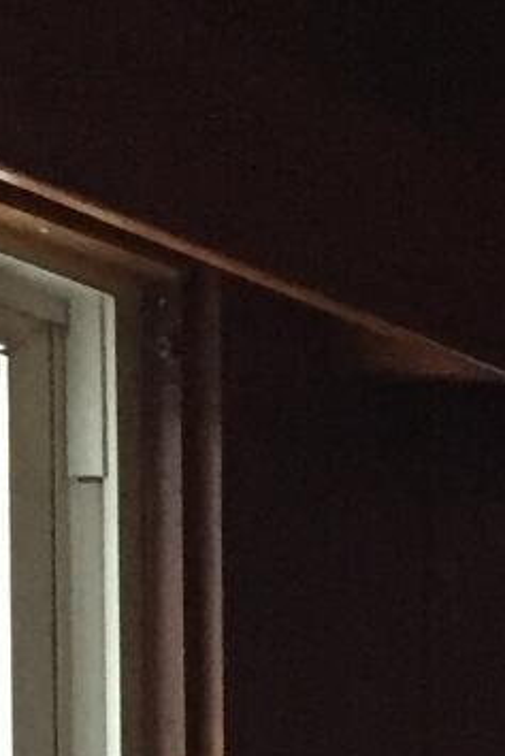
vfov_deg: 10.3
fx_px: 3573
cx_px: 1428
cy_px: 1853
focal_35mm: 170
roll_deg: -3.4
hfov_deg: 7.3
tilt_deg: -5.9
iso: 250
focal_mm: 4.15
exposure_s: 1/30
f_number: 2.2
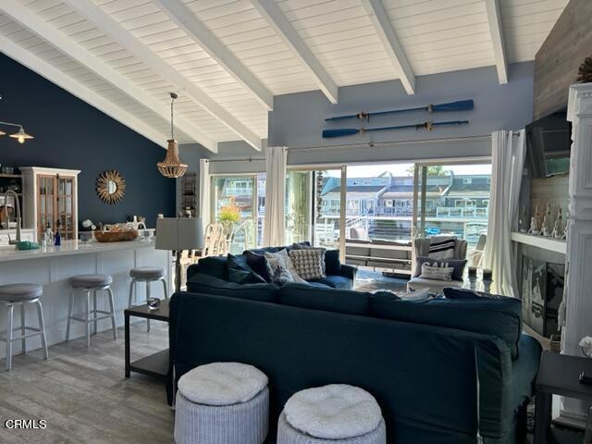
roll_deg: -0.4
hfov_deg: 67.3
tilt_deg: -2.6
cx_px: 296
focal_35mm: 26
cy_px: 222
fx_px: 445
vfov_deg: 53.1
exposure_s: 1/371
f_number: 1.5
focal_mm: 5.7
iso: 50
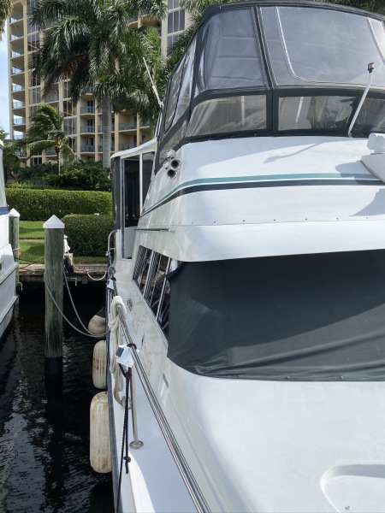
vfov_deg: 67.3
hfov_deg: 53.1
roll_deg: -1.9
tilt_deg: -4.4
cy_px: 256
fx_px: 386
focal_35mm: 26
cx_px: 192
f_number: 1.8
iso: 32
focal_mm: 4.25
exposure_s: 1/3846
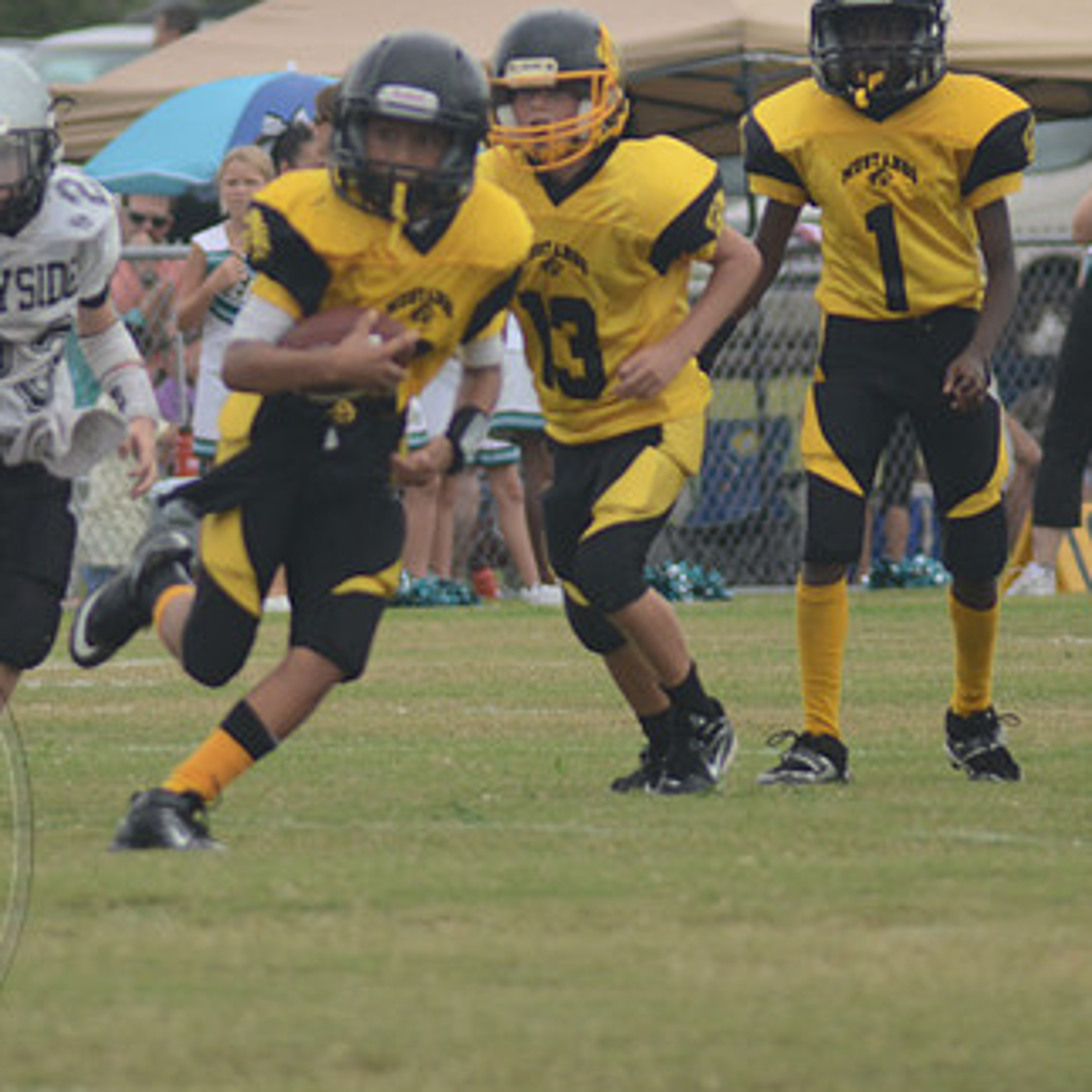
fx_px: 26054
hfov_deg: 2.4
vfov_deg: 2.4
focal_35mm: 730
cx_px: 294
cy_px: 504
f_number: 5.6
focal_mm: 320
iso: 400
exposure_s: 1/800
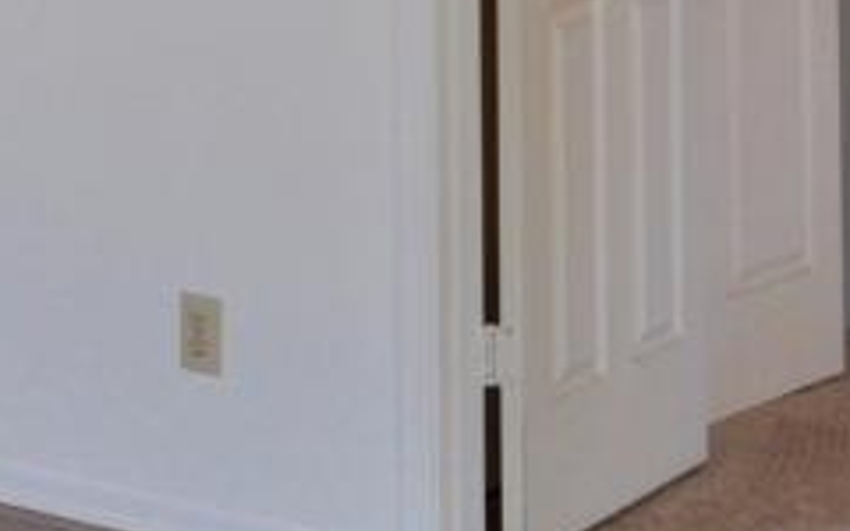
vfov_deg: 8.5
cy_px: -453
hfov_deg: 14.0
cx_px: -4
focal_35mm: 147
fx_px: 3405
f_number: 5
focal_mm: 20
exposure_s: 1/100
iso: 400
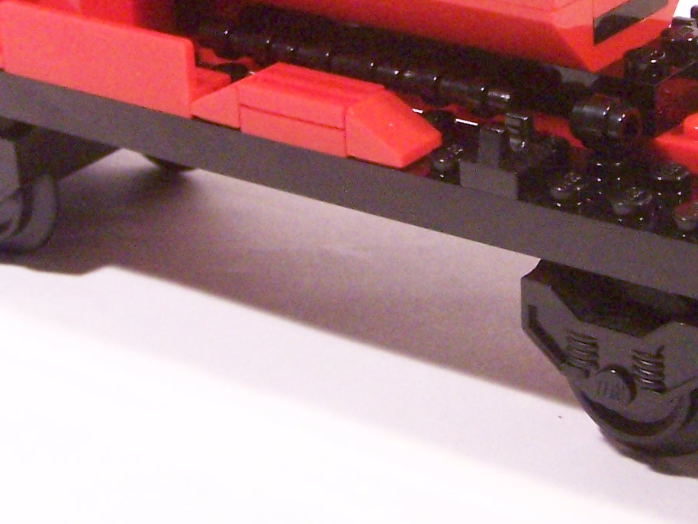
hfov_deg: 16.2
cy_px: 11
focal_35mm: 121
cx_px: 484
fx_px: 2441
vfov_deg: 12.1
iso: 400
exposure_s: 1/30
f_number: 3.2
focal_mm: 7.1
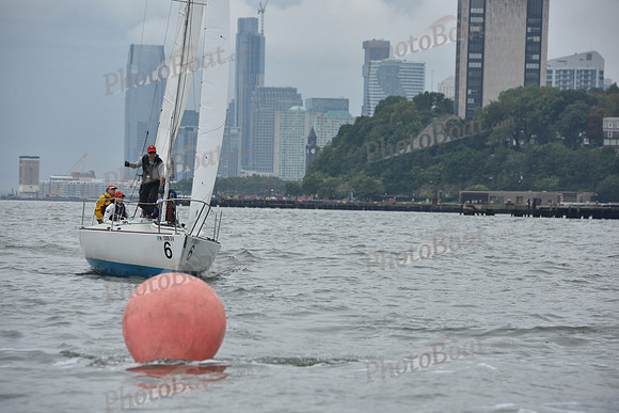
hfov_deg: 11.1
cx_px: 310
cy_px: 206
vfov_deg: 7.4
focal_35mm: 185
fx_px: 3182
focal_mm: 185
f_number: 7.1
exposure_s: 1/800
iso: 400
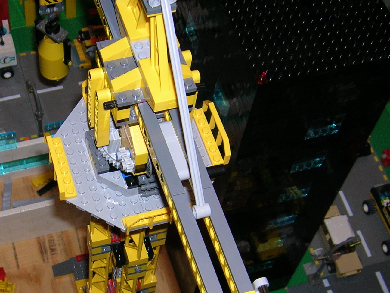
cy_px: 227
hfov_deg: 28.2
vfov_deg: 21.4
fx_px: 766
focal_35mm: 68
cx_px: 102
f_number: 2.9
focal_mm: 5.7
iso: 50
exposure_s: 1/60.1
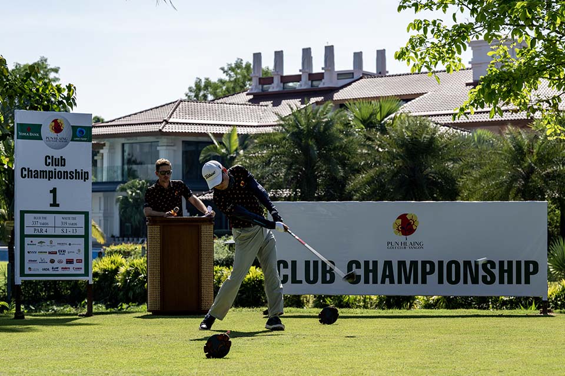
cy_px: 188
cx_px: 282
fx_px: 1726
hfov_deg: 18.6
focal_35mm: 110
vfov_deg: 12.5
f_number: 6.3
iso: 200
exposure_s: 1/800
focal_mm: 110
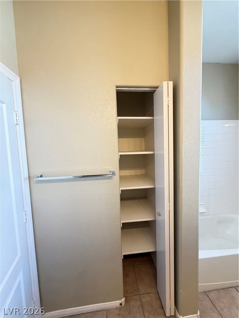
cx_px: 120
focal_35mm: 14
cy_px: 159
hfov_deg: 85.7
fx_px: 129
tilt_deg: -3.9
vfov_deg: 102.1
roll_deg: +2.8
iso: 320
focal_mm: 2.22
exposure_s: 1/60
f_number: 2.2
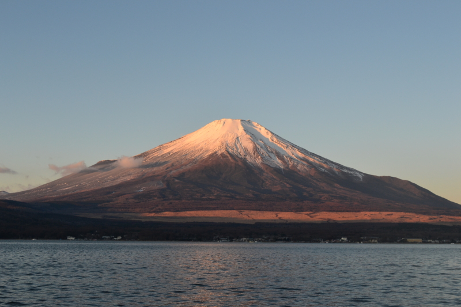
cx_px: 230
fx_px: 653
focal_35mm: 51
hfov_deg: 38.9
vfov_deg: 26.5
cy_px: 154
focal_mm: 34
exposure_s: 1/160
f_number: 9
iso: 400
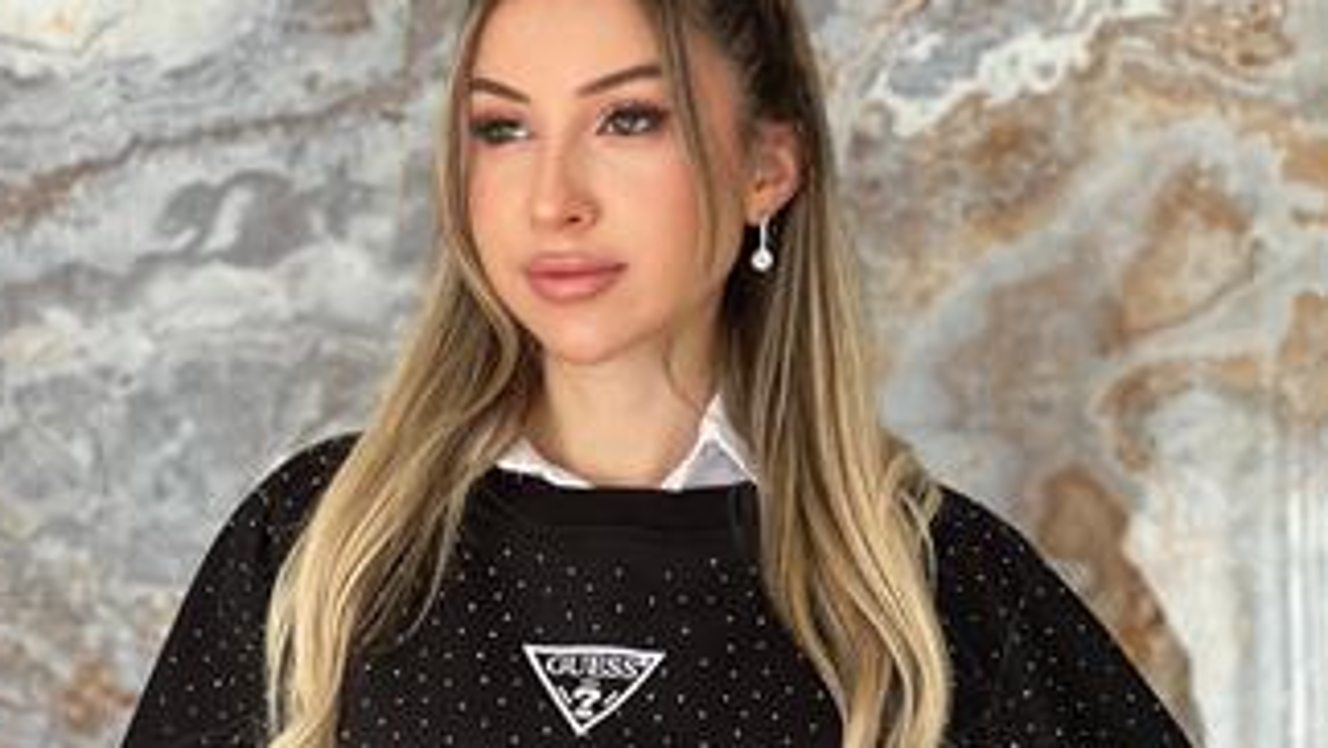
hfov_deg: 15.9
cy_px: 838
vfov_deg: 8.9
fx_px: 4756
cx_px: 674
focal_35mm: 135
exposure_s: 1/121
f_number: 2.8
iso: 200
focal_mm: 9
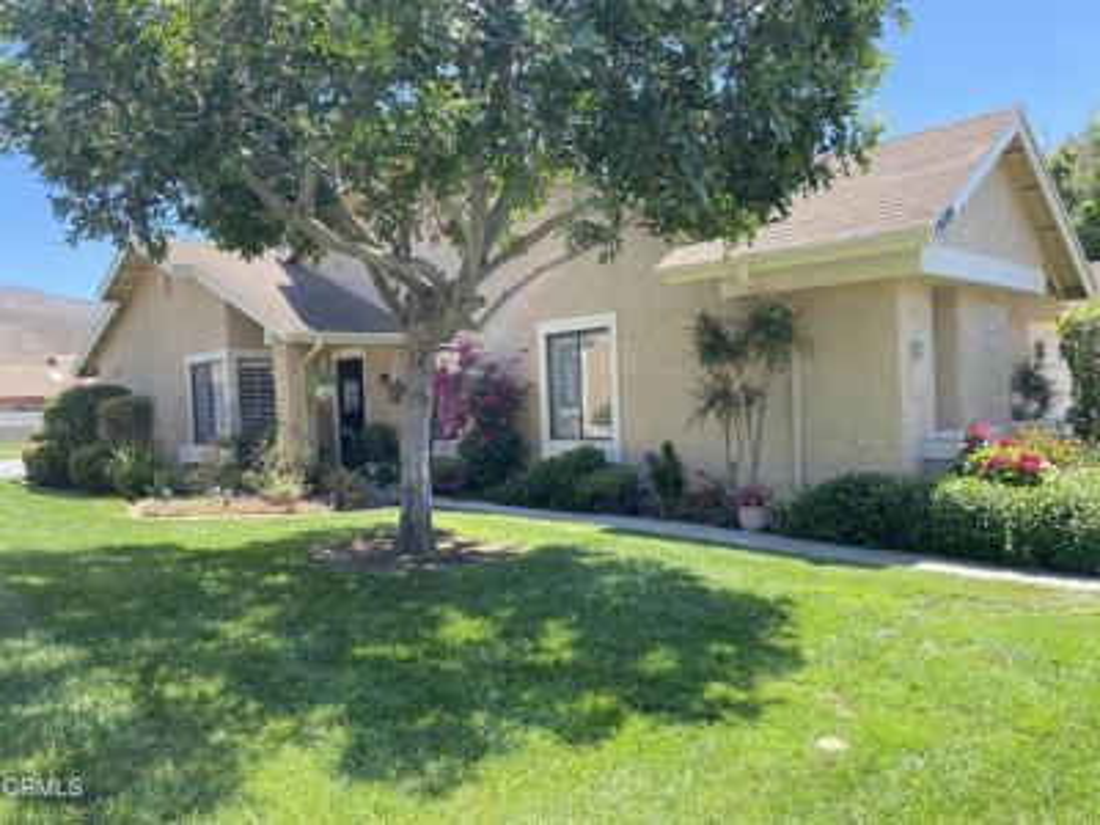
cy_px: 412
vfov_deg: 53.1
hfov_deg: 67.3
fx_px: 826
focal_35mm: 26
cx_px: 550
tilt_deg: -1.8
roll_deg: +1.9
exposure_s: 1/409
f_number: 1.8
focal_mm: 4.25
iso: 32
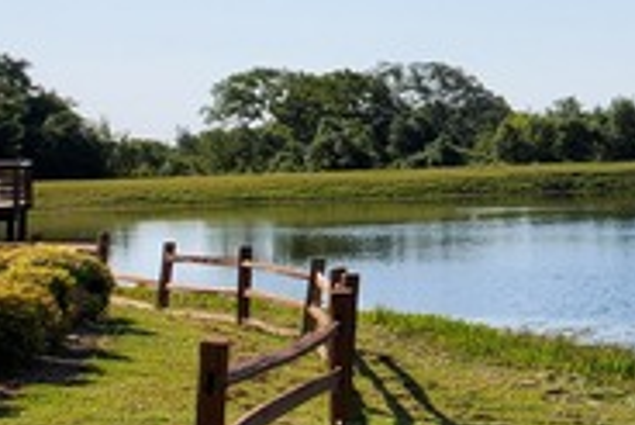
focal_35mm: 94
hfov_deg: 17.9
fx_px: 1659
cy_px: 149
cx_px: 1094
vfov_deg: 14.6
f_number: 2.4
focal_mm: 4.3
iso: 50
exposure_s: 1/2032
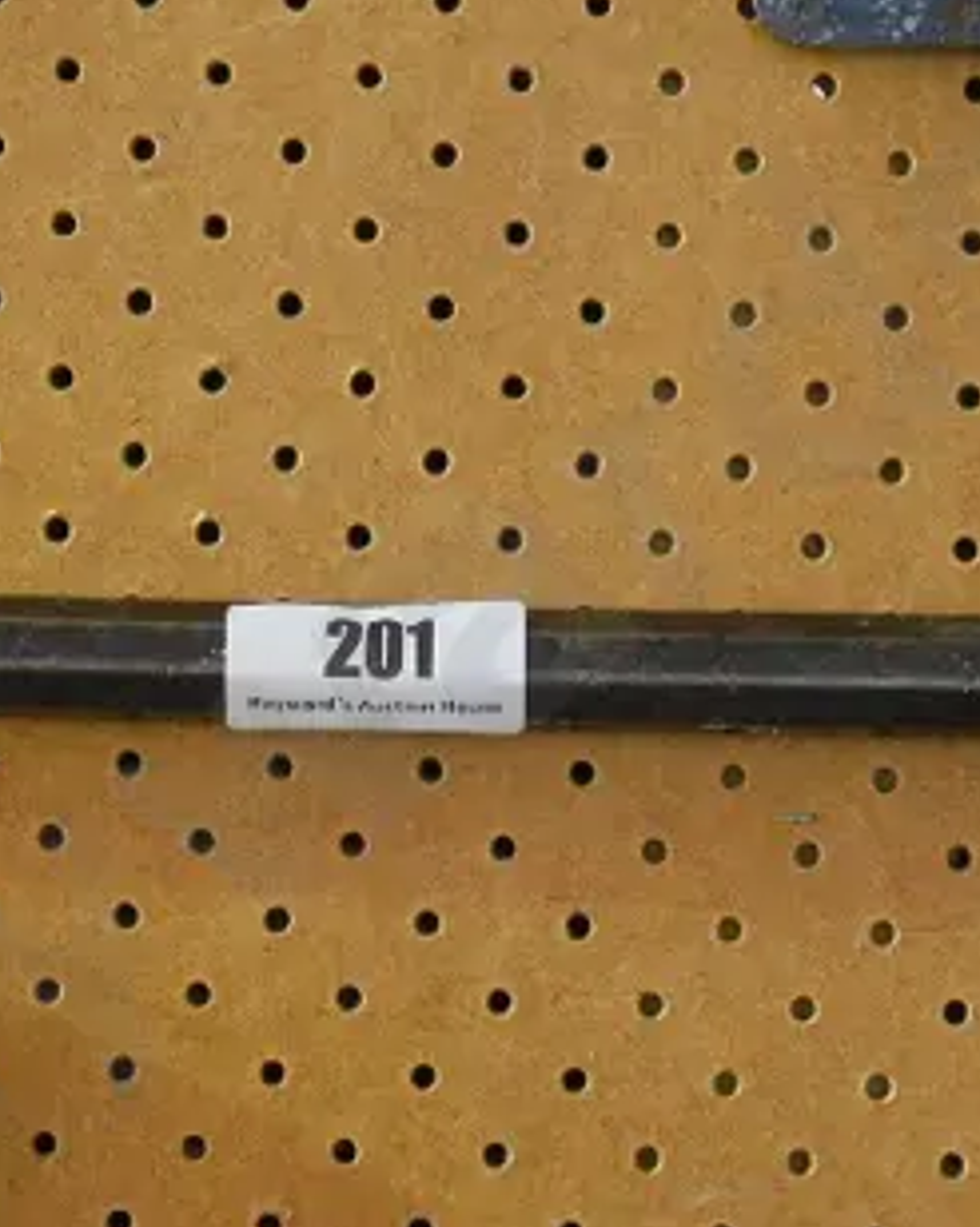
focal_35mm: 143
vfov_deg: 13.5
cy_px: 719
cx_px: 359
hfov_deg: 10.8
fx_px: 5190
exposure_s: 1/10
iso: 3200
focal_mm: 22
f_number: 4.8
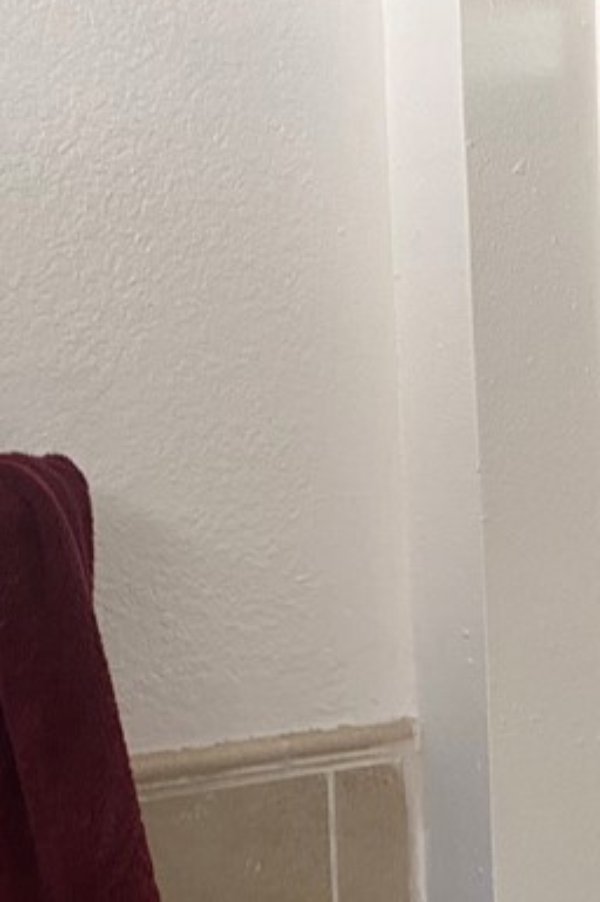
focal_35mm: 72
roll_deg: -0.3
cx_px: 862
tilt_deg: -7.8
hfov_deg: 17.3
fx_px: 1803
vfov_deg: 27.4
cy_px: 754
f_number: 1.8
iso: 125
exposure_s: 1/60
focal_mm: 4.25
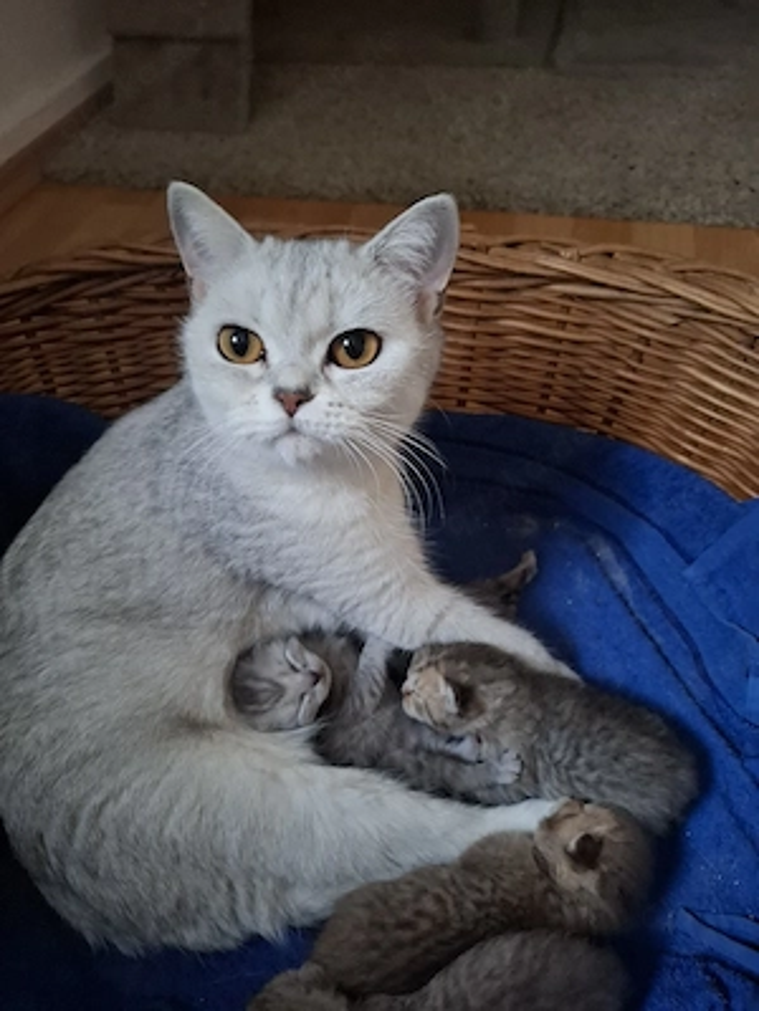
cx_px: 380
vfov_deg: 73.9
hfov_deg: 58.9
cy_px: 506
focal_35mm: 23
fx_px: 672
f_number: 1.8
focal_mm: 5.54
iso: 800
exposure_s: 1/25
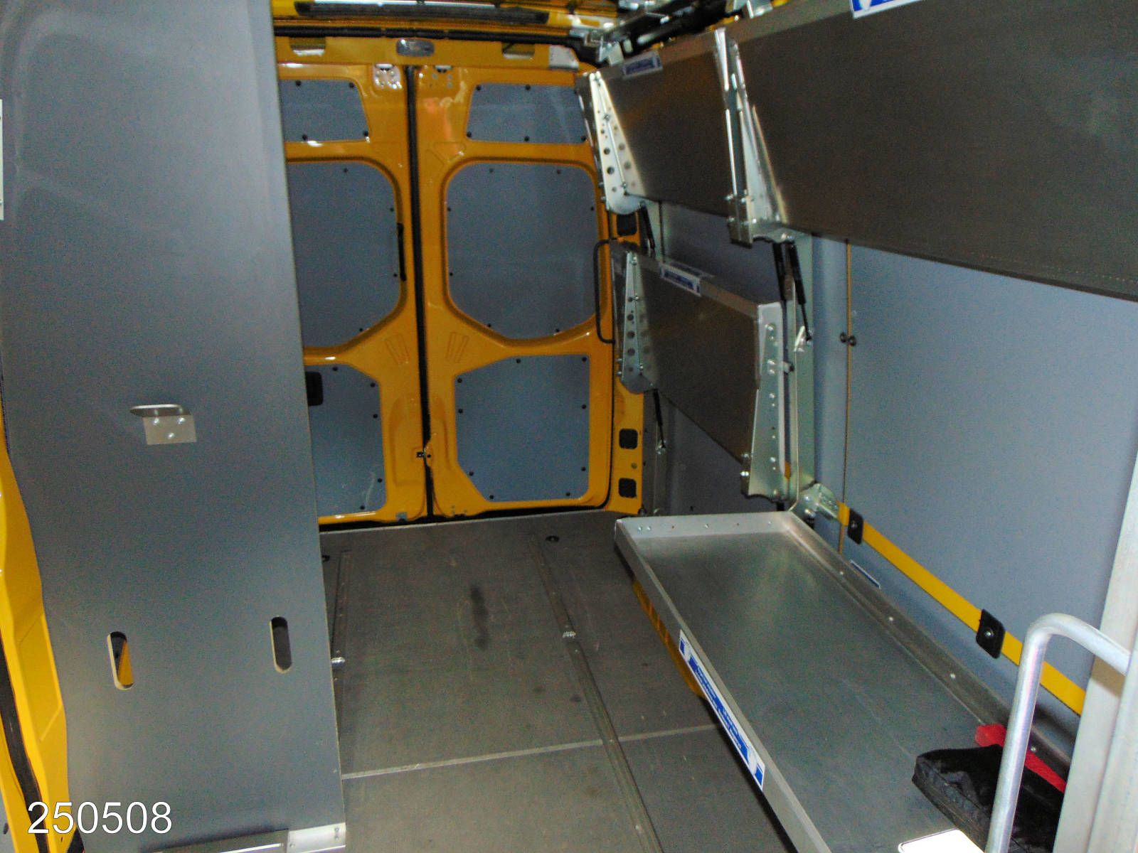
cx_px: 569
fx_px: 822
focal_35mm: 25
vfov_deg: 54.9
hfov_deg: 69.4
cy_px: 426
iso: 200
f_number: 3
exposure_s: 1/30
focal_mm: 4.5
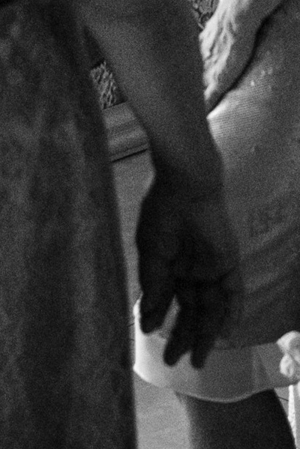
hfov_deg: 6.7
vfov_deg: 8.8
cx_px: 213
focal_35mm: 205
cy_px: -745
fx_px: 2559
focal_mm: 32
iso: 6400
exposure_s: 1/160
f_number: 2.8
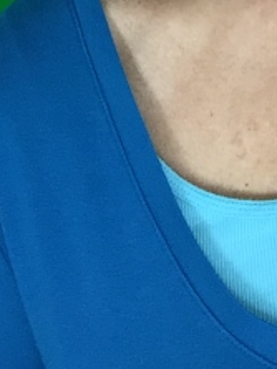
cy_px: -108
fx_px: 950
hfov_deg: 16.4
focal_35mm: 89
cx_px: 242
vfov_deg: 20.2
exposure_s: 1/33
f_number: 2.2
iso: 125
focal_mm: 2.65
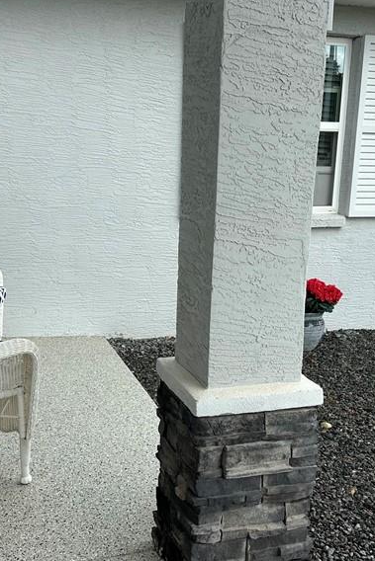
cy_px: 309
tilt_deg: -12.9
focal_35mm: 45
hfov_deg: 29.9
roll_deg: -1.6
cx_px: 182
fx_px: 703
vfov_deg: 43.5
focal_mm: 6.86
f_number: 1.78
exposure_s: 1/1562
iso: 80
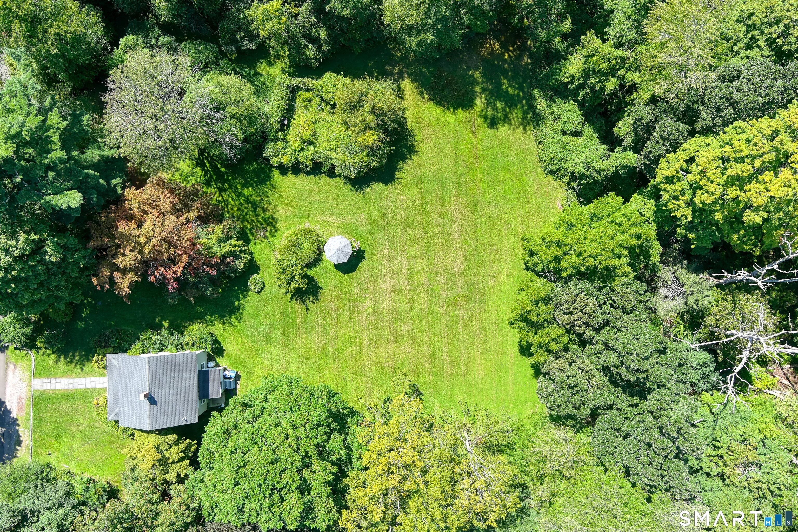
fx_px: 643
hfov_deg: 63.7
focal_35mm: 29
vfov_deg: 45.0
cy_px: 266
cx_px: 399
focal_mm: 10.6
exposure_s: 1/151
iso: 105
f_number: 2.8
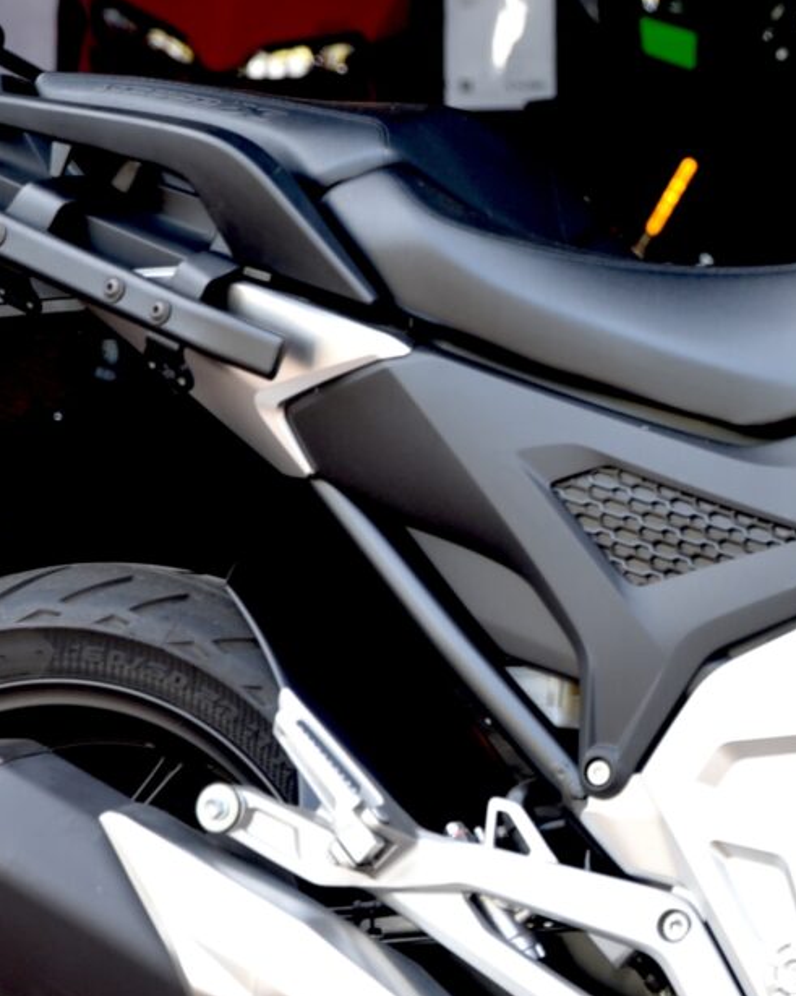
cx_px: 1284
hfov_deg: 5.6
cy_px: 497
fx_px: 8071
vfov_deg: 7.1
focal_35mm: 274
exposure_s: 1/60
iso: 100
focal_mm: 70
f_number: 3.2
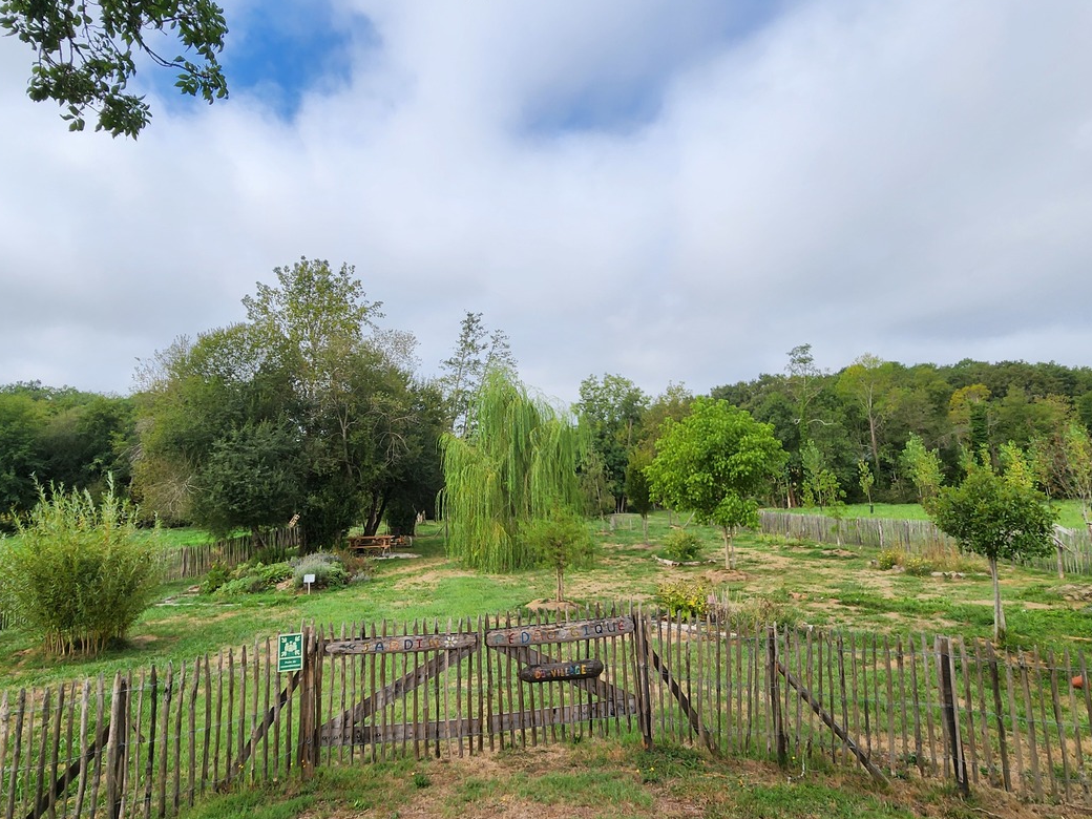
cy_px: 386
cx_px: 524
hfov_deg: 87.7
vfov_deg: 71.5
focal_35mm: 18
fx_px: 568
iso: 50
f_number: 2.2
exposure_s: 1/1672
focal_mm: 2.2
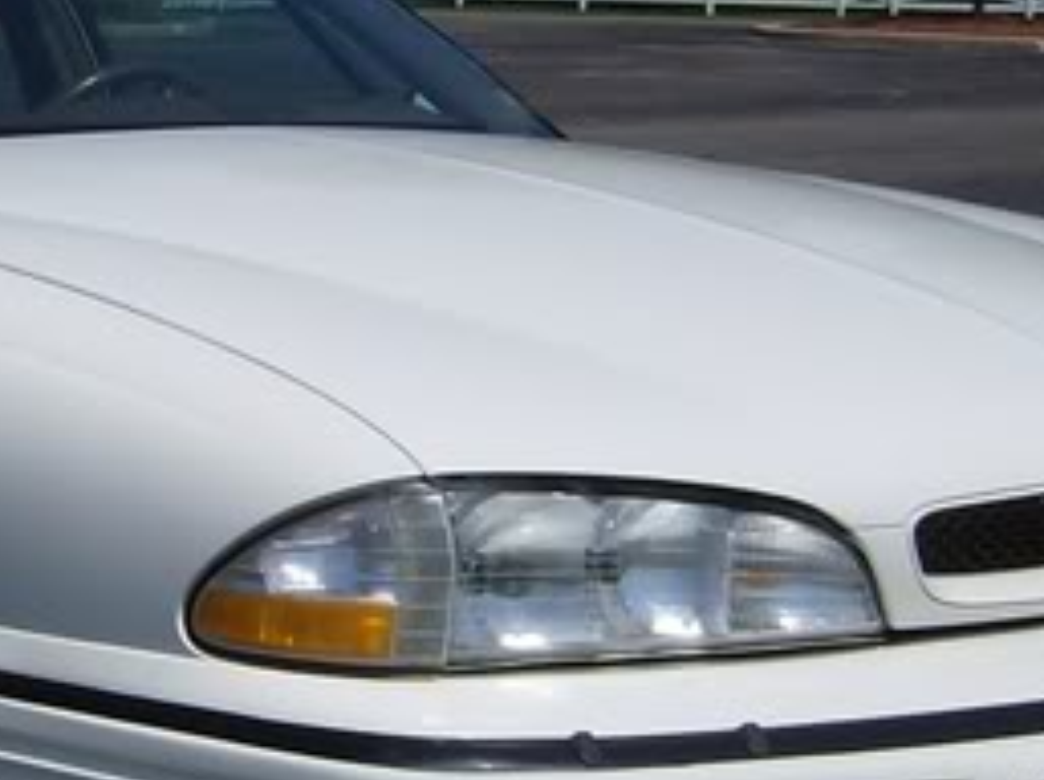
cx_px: 97
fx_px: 3373
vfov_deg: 13.2
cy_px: 414
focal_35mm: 112
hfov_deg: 17.3
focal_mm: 6
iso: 100
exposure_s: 1/2000
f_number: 4.7
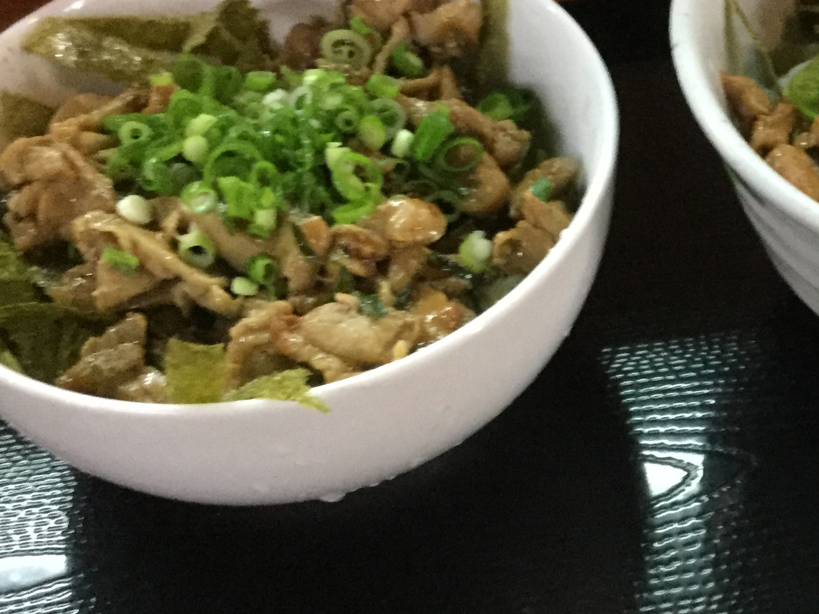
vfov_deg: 20.7
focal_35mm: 71
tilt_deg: -50.0
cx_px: 671
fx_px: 1680
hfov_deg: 26.8
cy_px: 281
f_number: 2.4
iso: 250
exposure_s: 1/15
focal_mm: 3.3
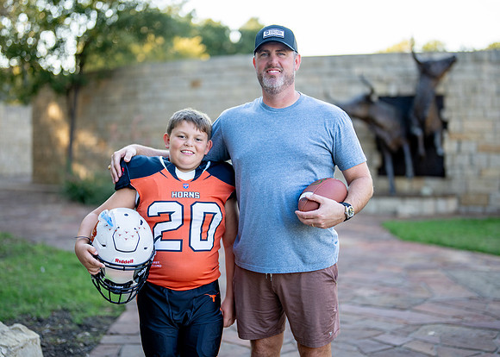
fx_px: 823
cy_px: 172
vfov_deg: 24.5
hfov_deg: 33.8
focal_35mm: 58
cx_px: 253
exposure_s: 1/1250
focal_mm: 50
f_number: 1.2
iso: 200
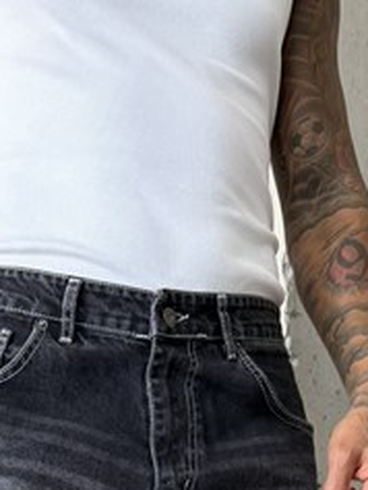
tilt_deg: +1.1
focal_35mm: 81
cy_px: 761
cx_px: 68
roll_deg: +0.5
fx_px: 1147
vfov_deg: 20.3
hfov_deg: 18.0
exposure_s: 1/121
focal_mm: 6.76
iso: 200
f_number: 1.78
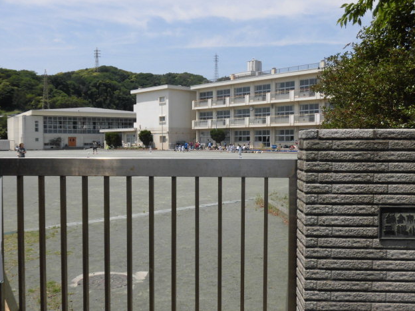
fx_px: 468
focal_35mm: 39
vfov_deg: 36.8
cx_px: 207
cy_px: 159
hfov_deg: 47.9
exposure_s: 1/200
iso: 100
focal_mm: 6.77
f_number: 9.3
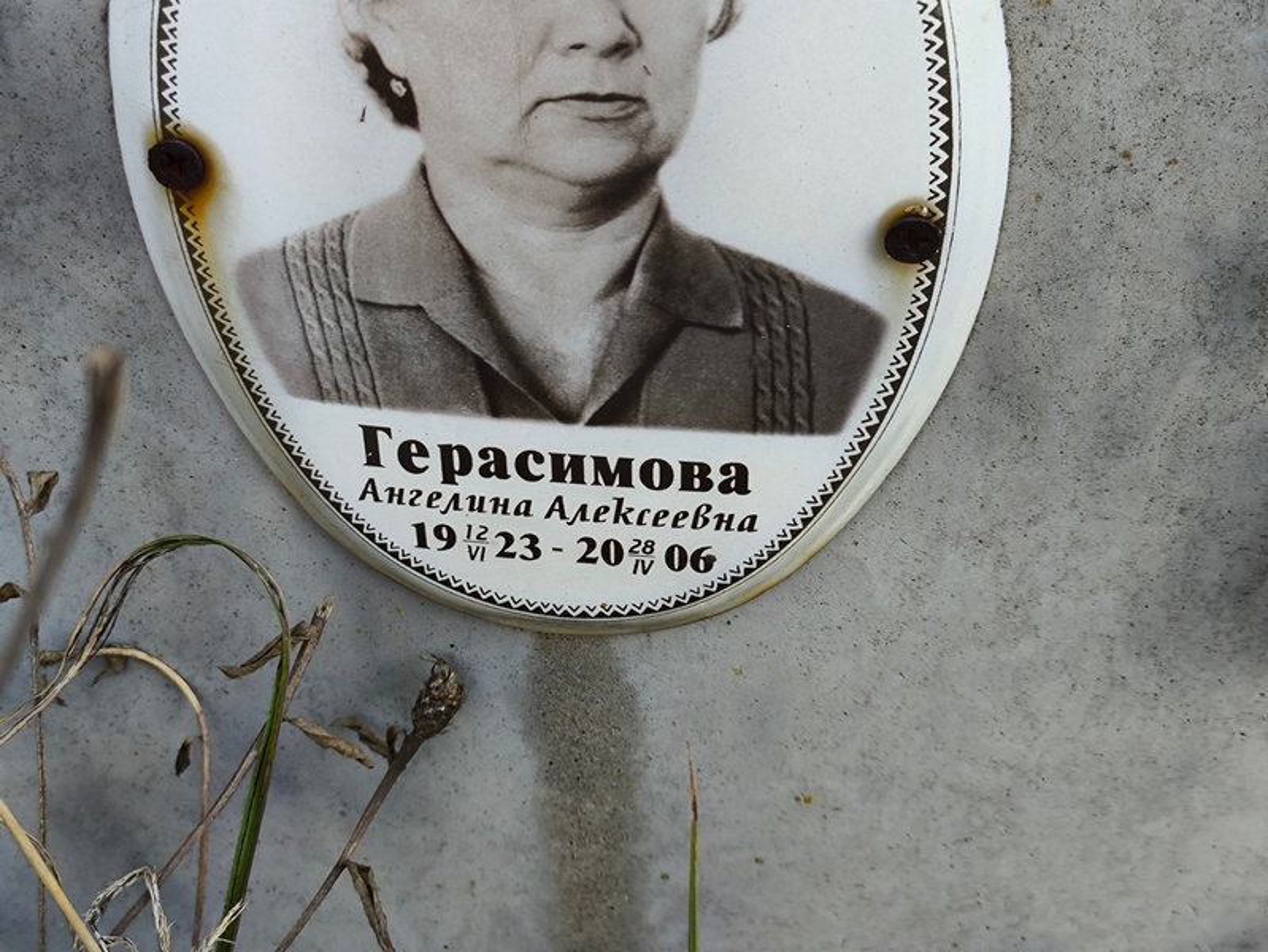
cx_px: 634
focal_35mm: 50
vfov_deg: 29.1
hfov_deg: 38.2
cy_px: 476
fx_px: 1832
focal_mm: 4.71
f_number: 1.7
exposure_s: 1/237
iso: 50
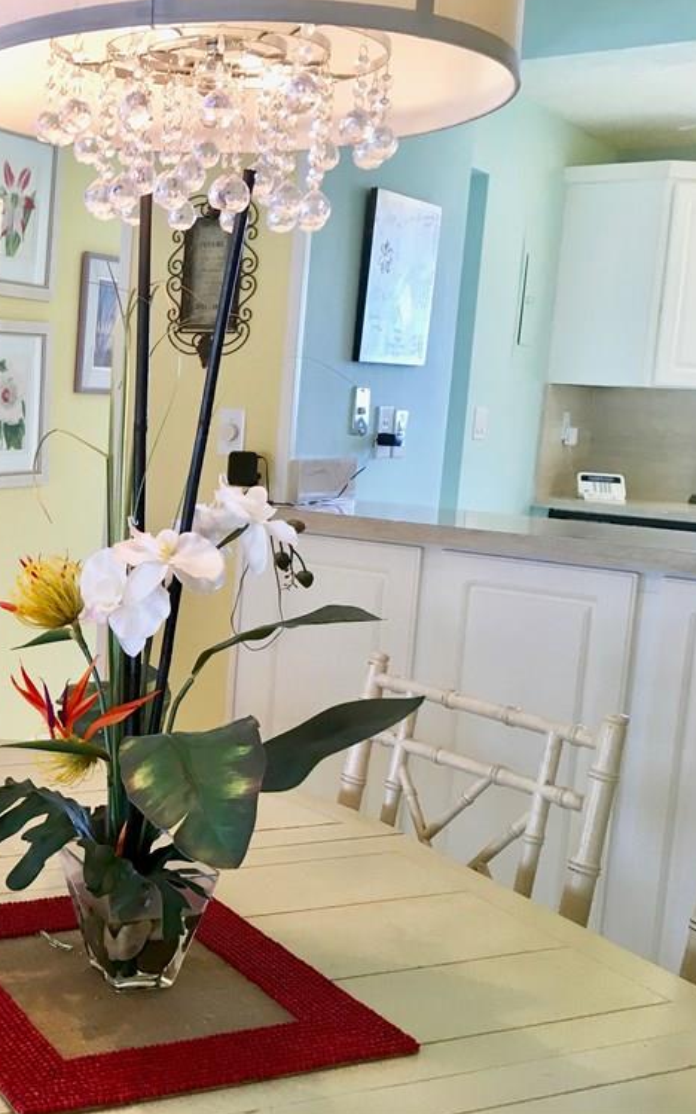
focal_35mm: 42
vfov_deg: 47.2
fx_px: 1275
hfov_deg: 28.1
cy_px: 547
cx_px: -46
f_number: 2.2
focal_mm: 4.15
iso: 50
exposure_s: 1/30
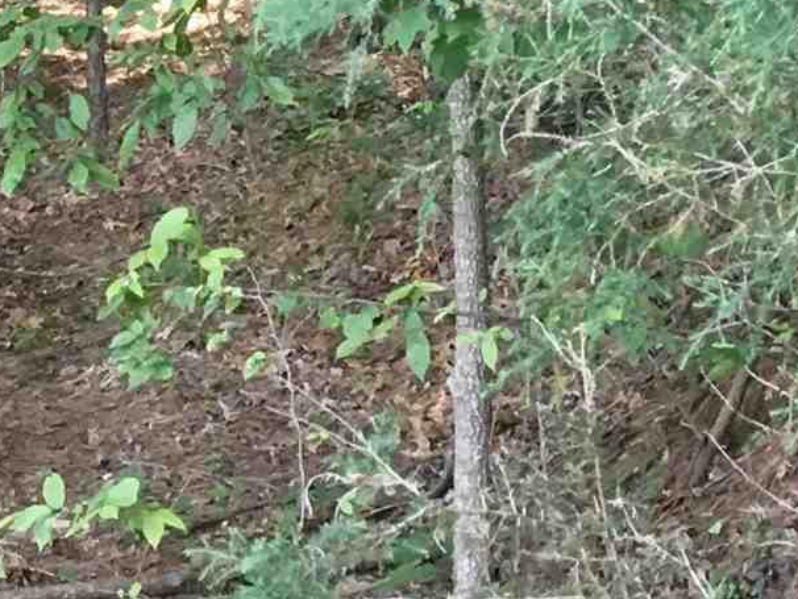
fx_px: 3390
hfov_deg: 13.3
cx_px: 57
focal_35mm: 147
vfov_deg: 9.8
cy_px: -325
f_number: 2.2
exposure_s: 1/30
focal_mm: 4.15
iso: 80
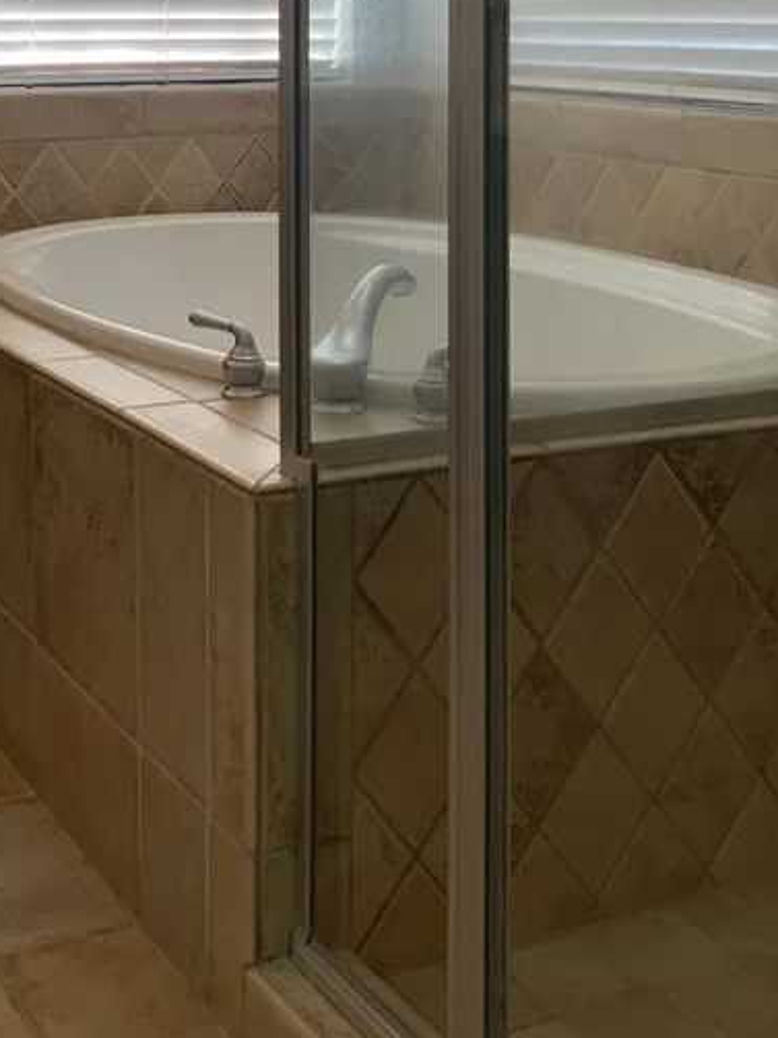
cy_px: 52
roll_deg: -1.5
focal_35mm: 59
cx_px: 186
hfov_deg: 24.5
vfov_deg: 30.8
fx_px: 1769
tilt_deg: -1.1
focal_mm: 3
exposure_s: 1/120
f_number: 1.8
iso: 64
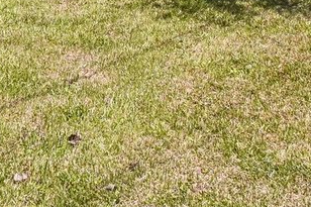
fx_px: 682
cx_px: 14
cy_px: -210
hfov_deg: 24.7
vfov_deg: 14.3
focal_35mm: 79
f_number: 8
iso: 100
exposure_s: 1/250
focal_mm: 10
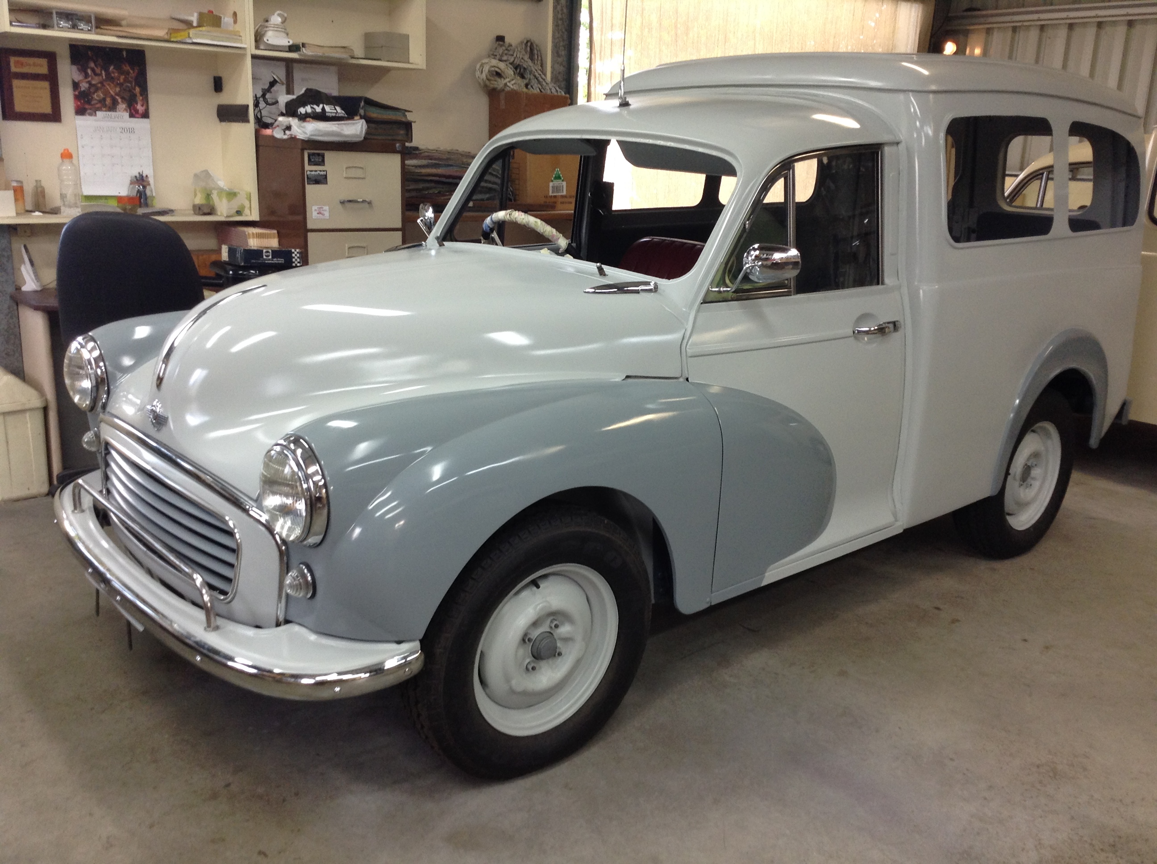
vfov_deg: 42.8
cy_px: 432
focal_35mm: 33
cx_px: 578
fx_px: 1101
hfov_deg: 55.4
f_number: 2.4
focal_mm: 3.3
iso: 40
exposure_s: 1/24
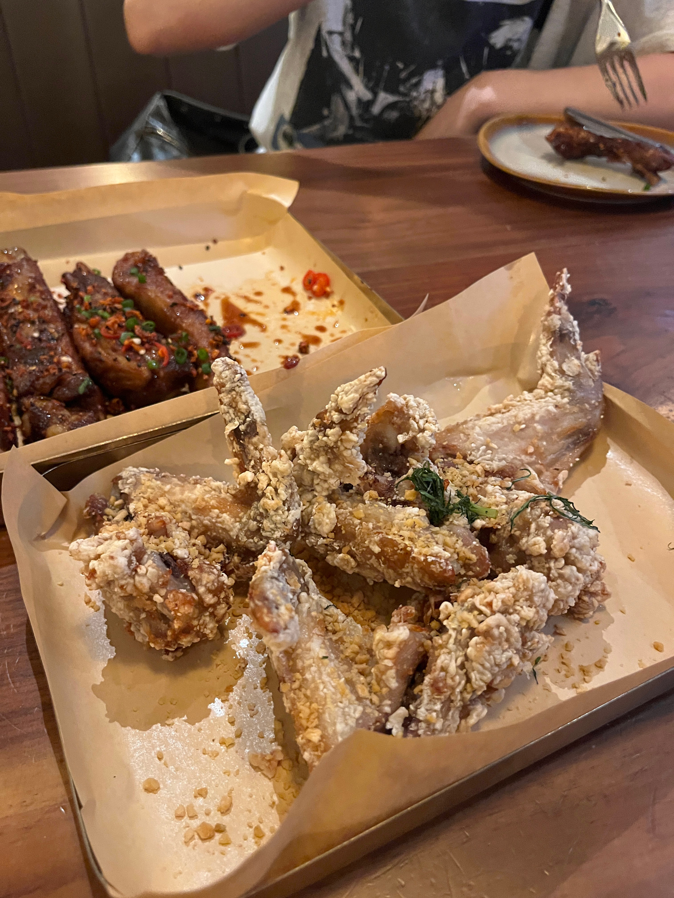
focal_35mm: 26
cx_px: 337
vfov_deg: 67.3
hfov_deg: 53.1
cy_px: 449
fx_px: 675
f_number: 1.6
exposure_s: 1/35
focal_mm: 5.1
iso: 640
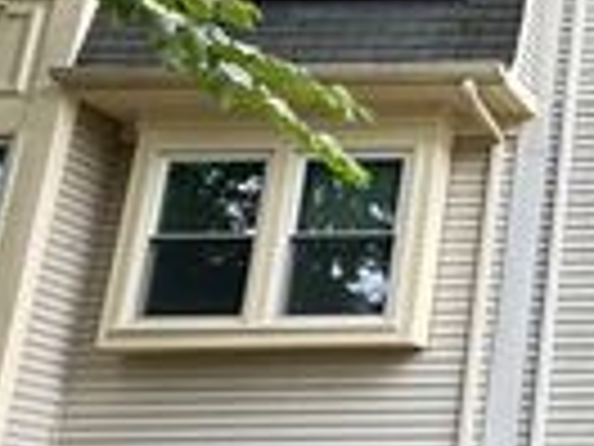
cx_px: 963
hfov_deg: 24.6
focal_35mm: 53
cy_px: 390
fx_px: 909
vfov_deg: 26.7
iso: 320
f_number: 2.2
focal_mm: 2.22
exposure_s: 1/99
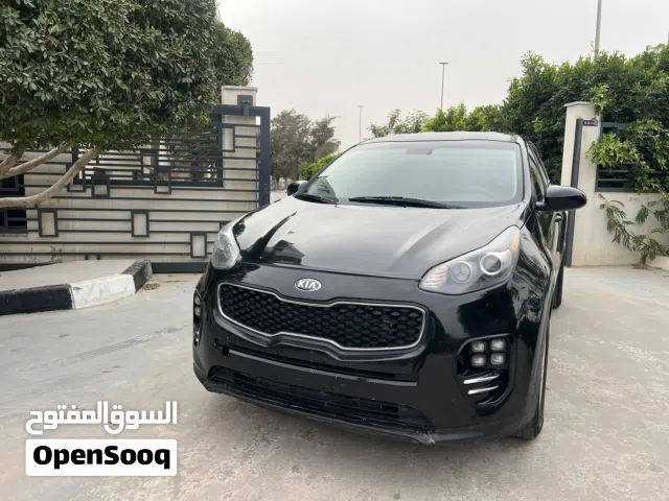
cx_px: 334
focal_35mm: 26
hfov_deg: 67.3
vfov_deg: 53.1
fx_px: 502
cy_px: 250
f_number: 1.5
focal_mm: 5.7
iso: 50
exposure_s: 1/666
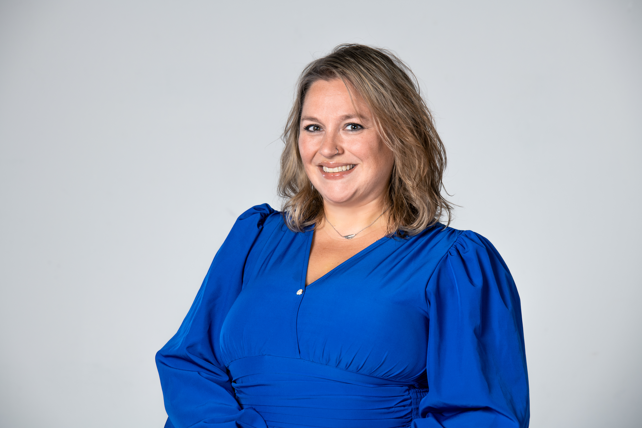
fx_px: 3566
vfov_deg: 6.9
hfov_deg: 10.3
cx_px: 321
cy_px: 214
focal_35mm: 200
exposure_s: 1/160
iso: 125
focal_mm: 200
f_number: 9
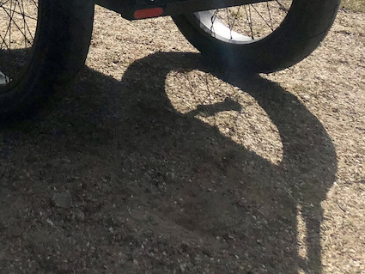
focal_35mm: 79
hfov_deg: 23.0
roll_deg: -1.1
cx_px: -51
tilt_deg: -9.2
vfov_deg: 17.3
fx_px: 833
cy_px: -99
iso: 25
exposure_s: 1/12195
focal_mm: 4
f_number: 1.8
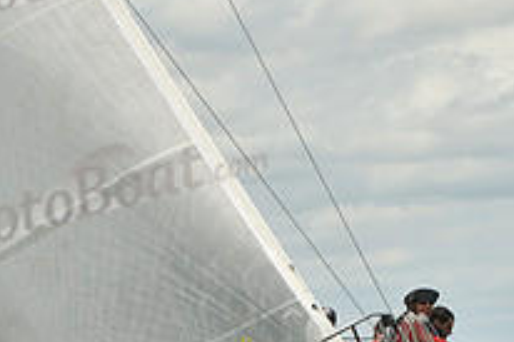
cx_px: 399
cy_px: 291
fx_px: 5835
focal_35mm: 409
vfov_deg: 3.4
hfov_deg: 5.0
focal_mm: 145
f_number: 9
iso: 250
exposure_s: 1/800
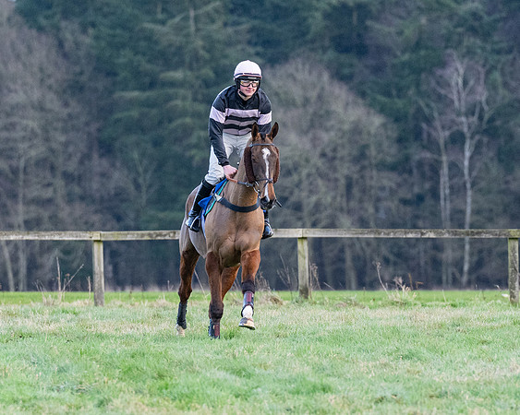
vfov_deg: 3.1
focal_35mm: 497
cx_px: 251
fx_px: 7643
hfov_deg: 3.9
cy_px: 208
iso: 1250
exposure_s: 1/500
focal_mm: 200
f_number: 4
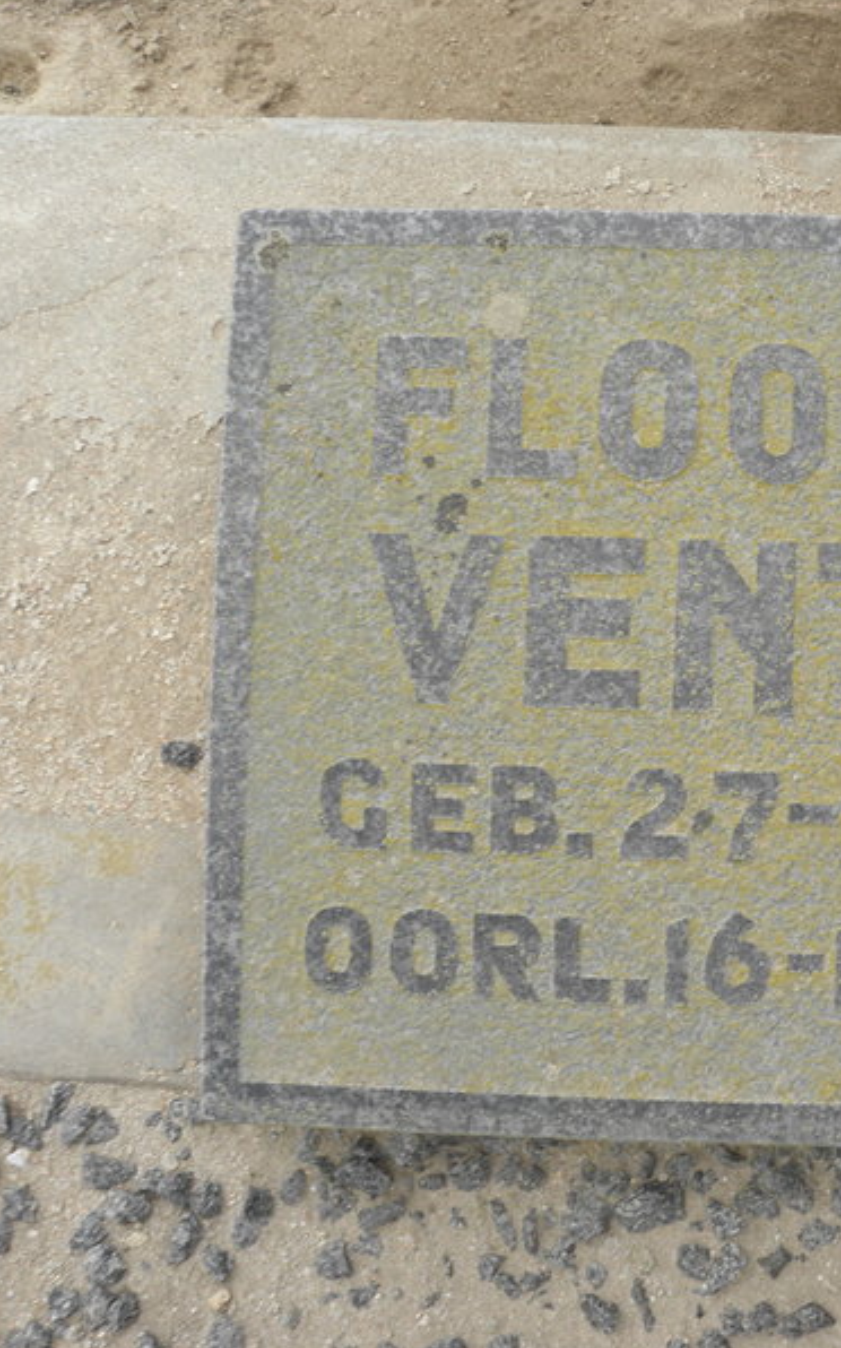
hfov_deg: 32.8
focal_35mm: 37
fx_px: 1358
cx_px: 739
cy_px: 674
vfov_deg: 52.8
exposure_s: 1/60
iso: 64
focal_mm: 4.6
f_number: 5.6
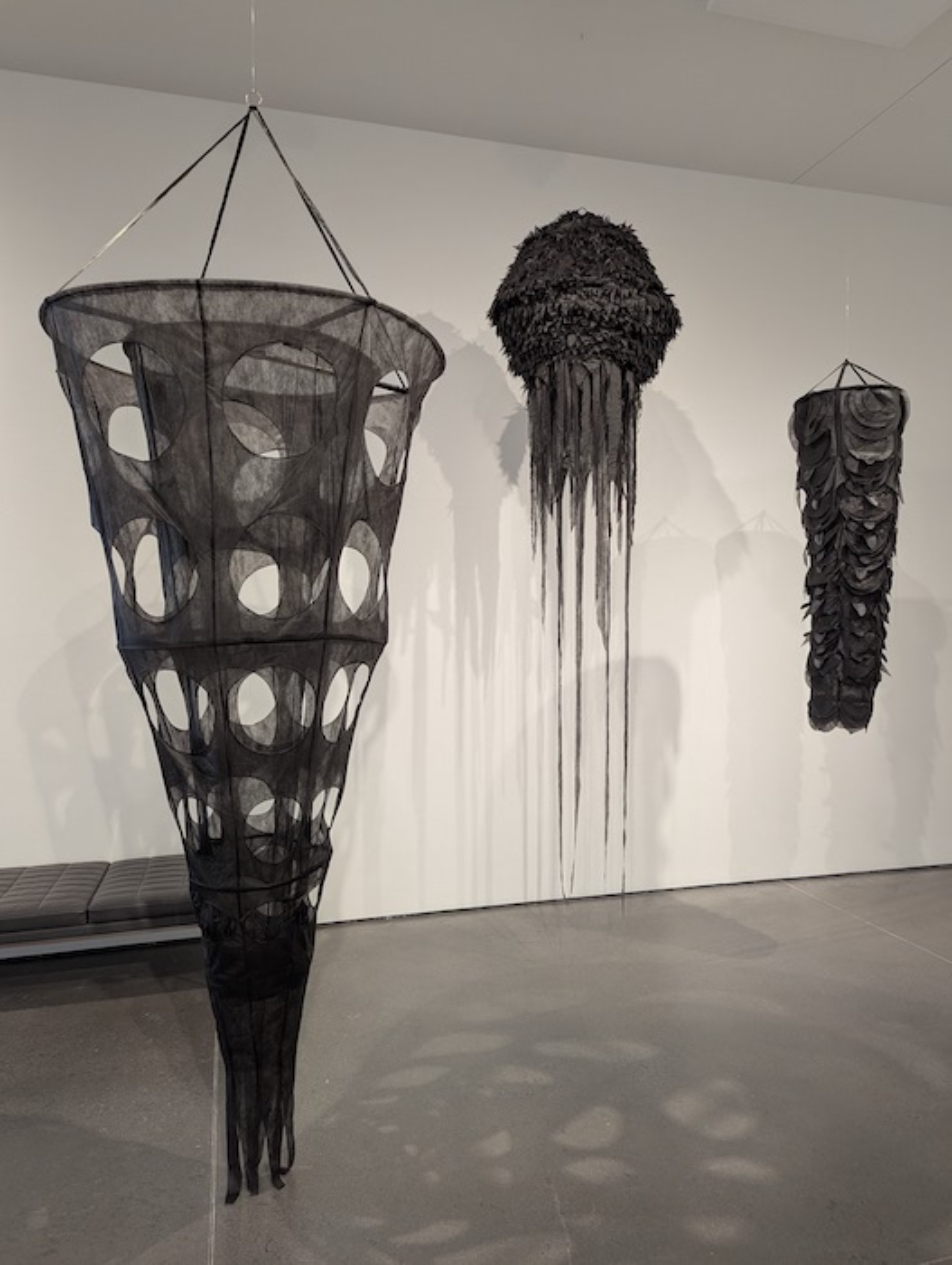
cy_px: 632
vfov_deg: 71.5
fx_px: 878
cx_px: 476
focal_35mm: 24
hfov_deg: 56.9
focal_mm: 6.81
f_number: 1.85
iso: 92
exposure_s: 1/30
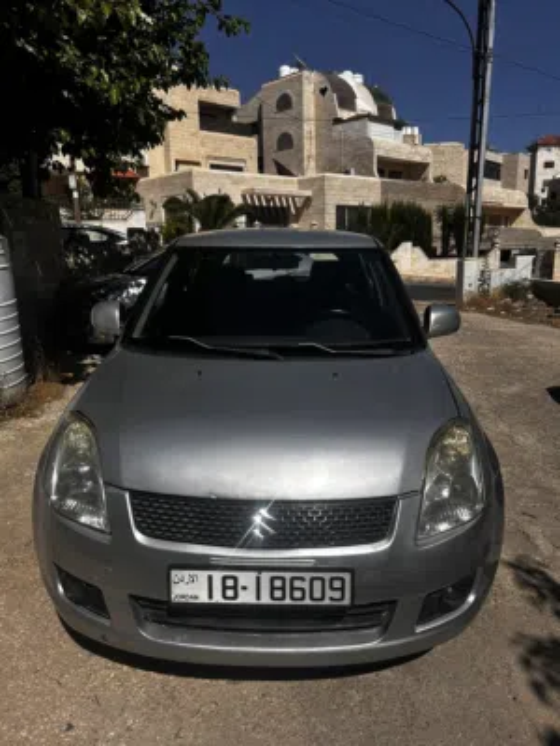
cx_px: 280
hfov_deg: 53.1
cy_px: 373
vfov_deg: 67.3
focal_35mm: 26
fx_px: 561
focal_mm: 5.7
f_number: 1.5
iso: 50
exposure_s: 1/10309
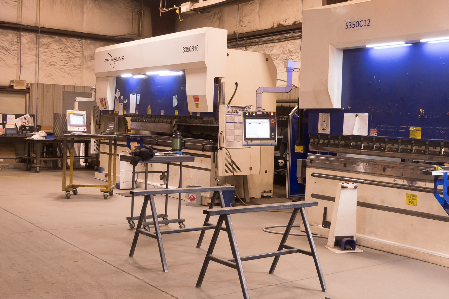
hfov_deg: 40.8
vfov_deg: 28.1
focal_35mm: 48
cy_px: 134
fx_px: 599
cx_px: 283
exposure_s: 1/40
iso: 800
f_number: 3.5
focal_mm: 10.1
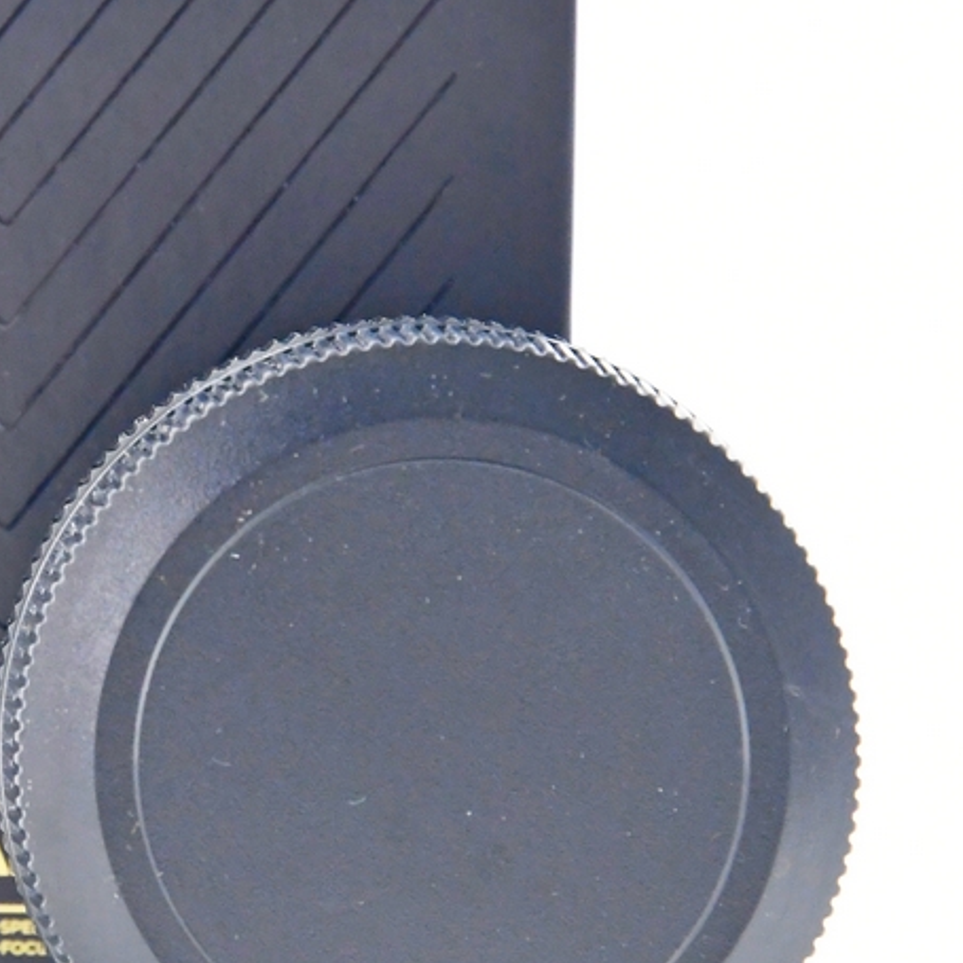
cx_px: -78
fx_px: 7680
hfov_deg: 7.1
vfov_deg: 7.2
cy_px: 504
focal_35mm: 244
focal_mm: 58
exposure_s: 1/100
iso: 1600
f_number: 7.1
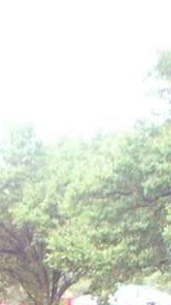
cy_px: 294
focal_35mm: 109
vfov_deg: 19.2
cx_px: -179
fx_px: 881
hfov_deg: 10.2
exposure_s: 1/45
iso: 100
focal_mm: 5.7
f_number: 2.8
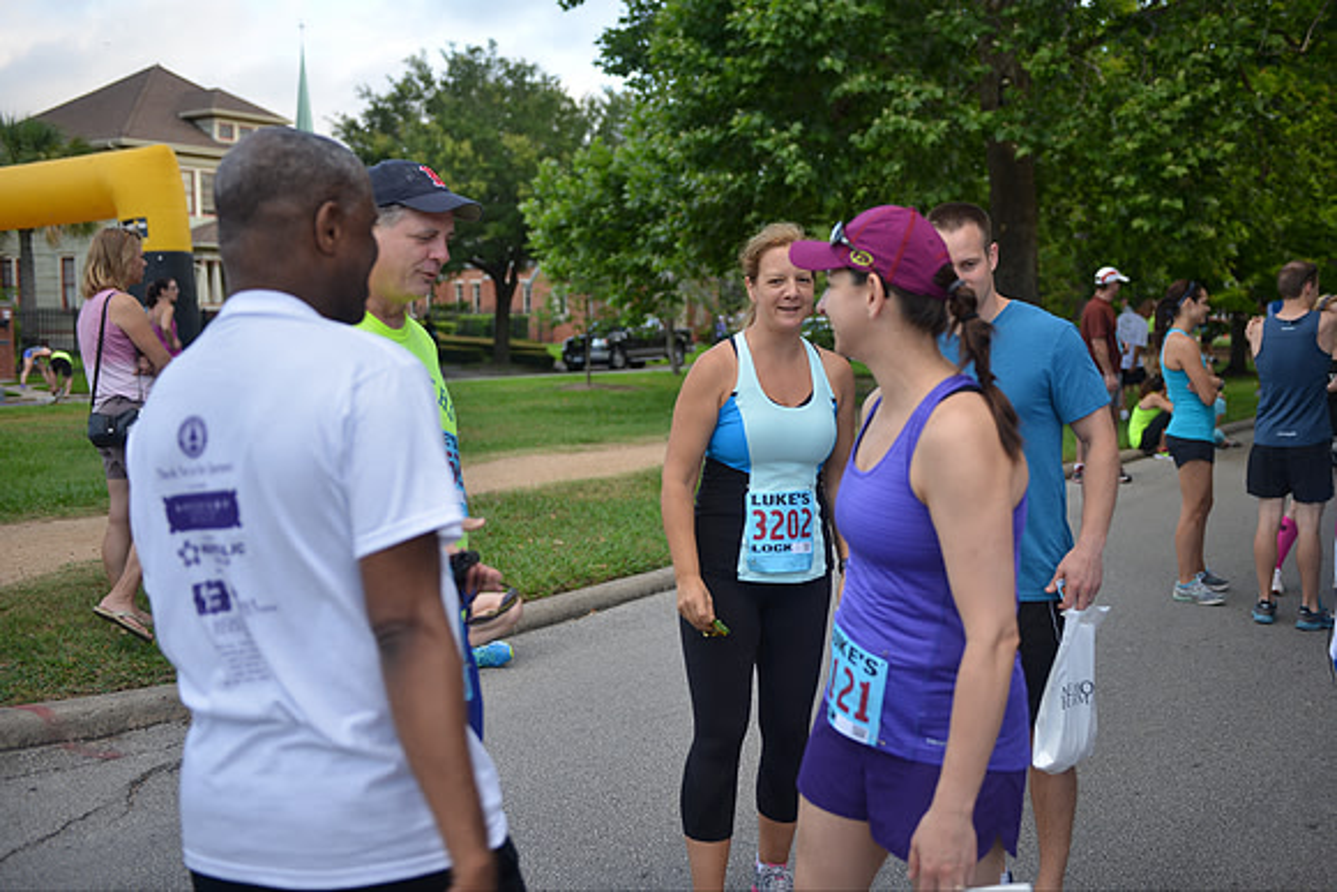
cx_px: 668
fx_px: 1337
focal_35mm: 36
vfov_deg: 36.9
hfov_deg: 53.1
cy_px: 446
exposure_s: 1/250
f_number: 2.8
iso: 125
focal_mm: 36
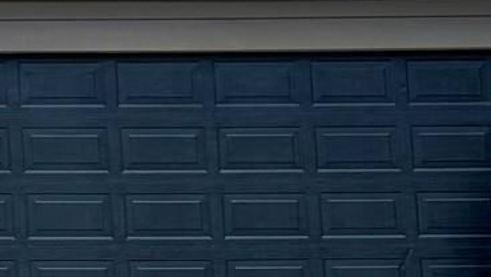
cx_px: -520
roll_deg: +0.2
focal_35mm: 145
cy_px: -92
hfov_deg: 12.8
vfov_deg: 8.3
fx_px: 1889
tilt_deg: +8.8
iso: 100
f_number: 1.78
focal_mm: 6.76
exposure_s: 1/3953
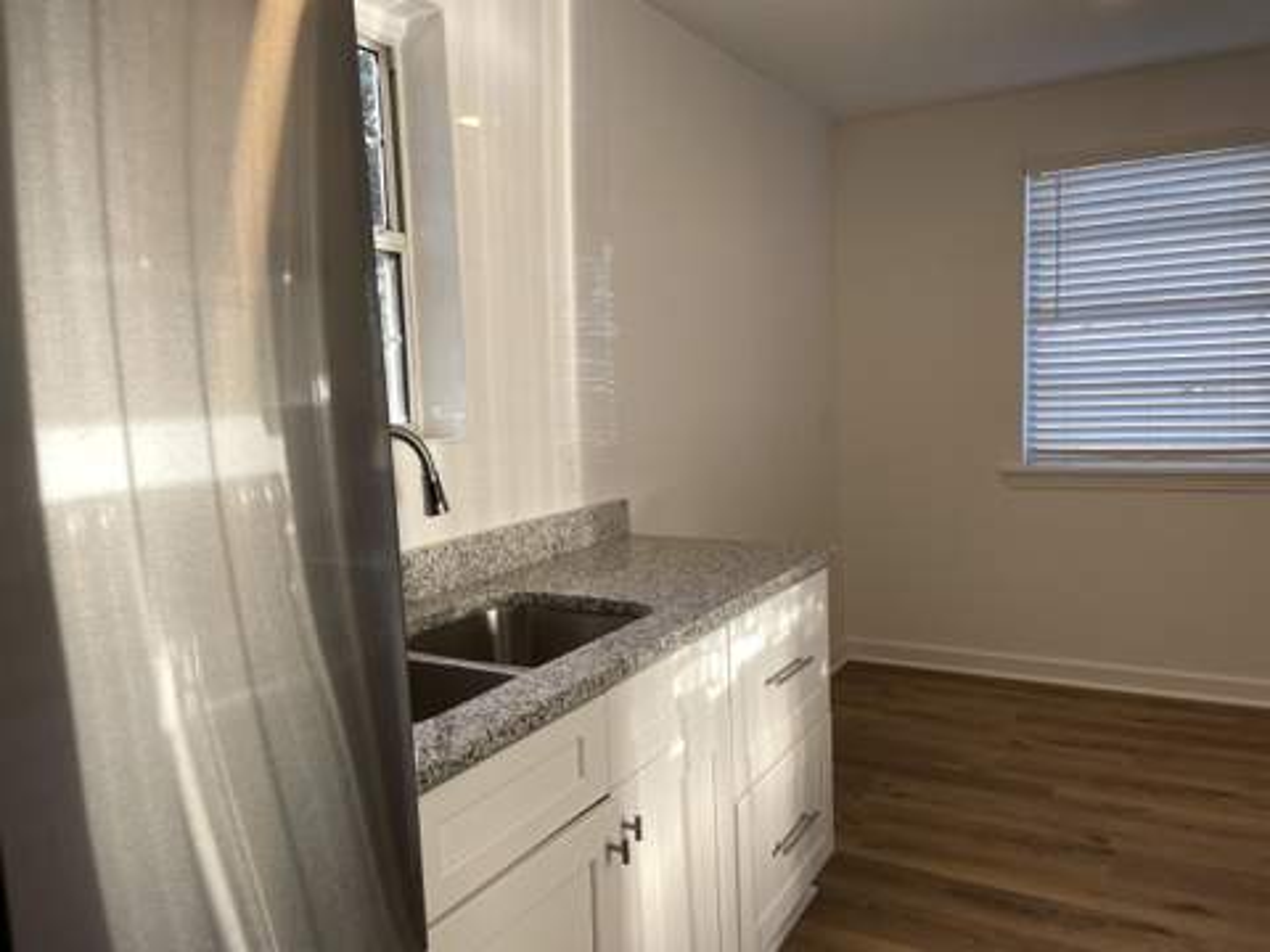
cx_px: 635
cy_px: 476
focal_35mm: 26
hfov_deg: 67.3
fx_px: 954
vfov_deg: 53.1
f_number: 1.6
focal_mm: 4.2
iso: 32
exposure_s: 1/251
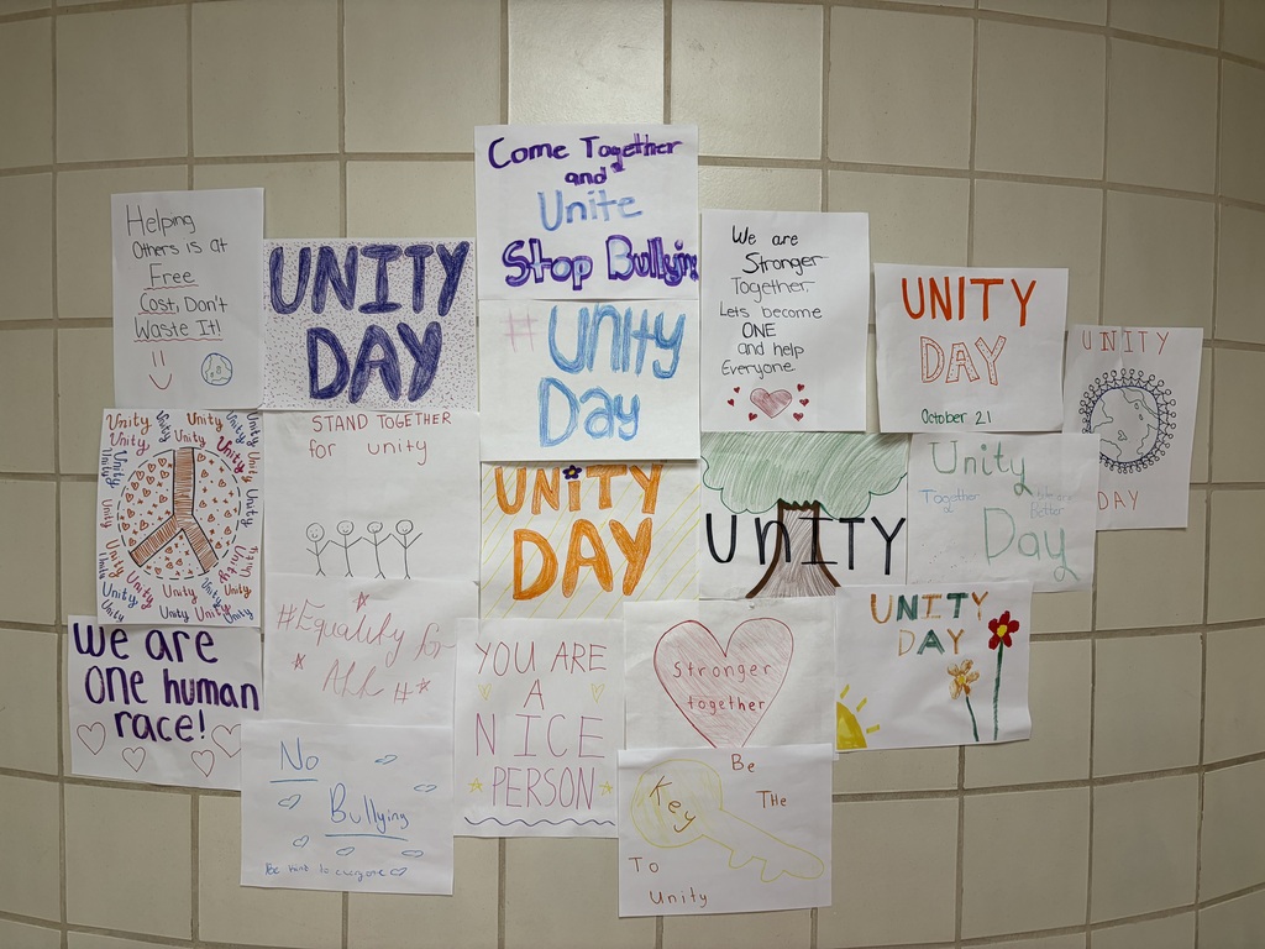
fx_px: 950
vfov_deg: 53.1
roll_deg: -0.6
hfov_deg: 67.3
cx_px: 632
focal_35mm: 26
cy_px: 474
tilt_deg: +0.0
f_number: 1.6
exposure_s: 1/60
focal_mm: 5.96
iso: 64
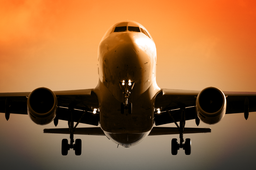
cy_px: 85
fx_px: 3197
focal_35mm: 450
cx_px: 128
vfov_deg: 3.0
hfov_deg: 4.6
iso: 200
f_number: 4
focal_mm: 300
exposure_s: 1/2000
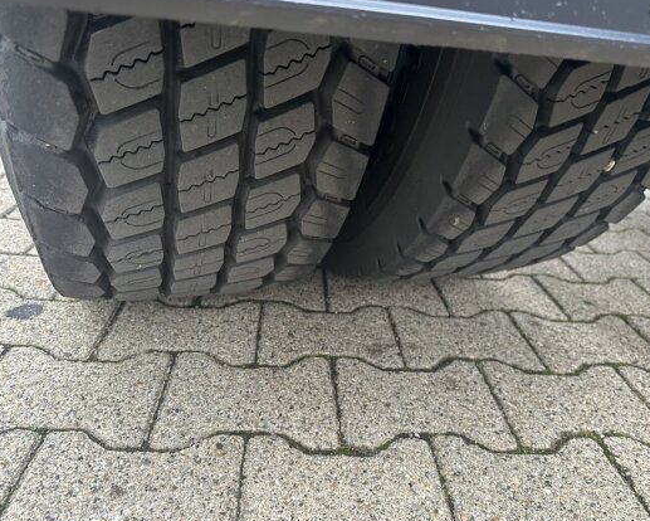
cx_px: 357
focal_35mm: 29
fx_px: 558
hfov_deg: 60.3
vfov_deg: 50.0
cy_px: 254
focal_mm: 6.86
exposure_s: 1/91
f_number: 1.78
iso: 250
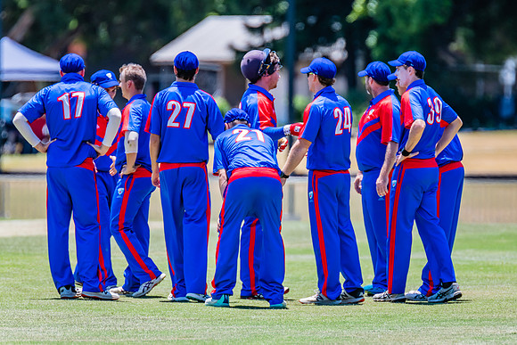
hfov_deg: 3.4
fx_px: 8764
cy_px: 159
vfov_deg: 2.3
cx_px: 285
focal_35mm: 610
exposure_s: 1/2000
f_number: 6.3
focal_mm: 550
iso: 640
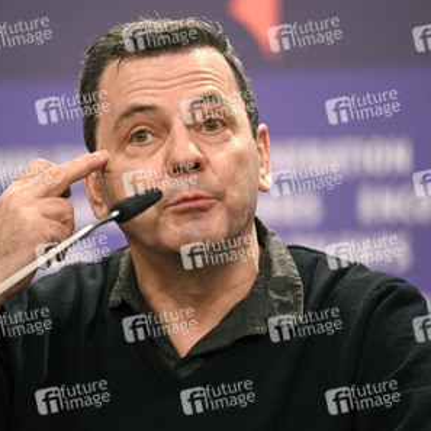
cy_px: 216
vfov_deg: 6.8
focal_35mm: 258
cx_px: 179
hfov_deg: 6.8
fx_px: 3634
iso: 4000
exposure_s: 1/1250
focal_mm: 200
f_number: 2.8
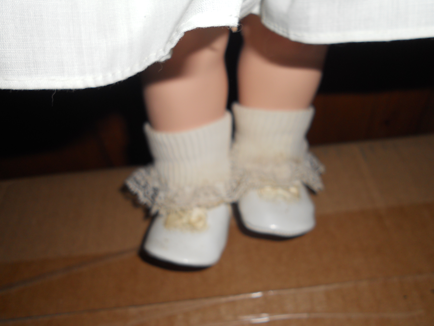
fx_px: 401
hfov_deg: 56.8
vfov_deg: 44.2
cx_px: 217
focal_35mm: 32
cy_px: 163
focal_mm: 5.8
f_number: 8.8
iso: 80
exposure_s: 1/25
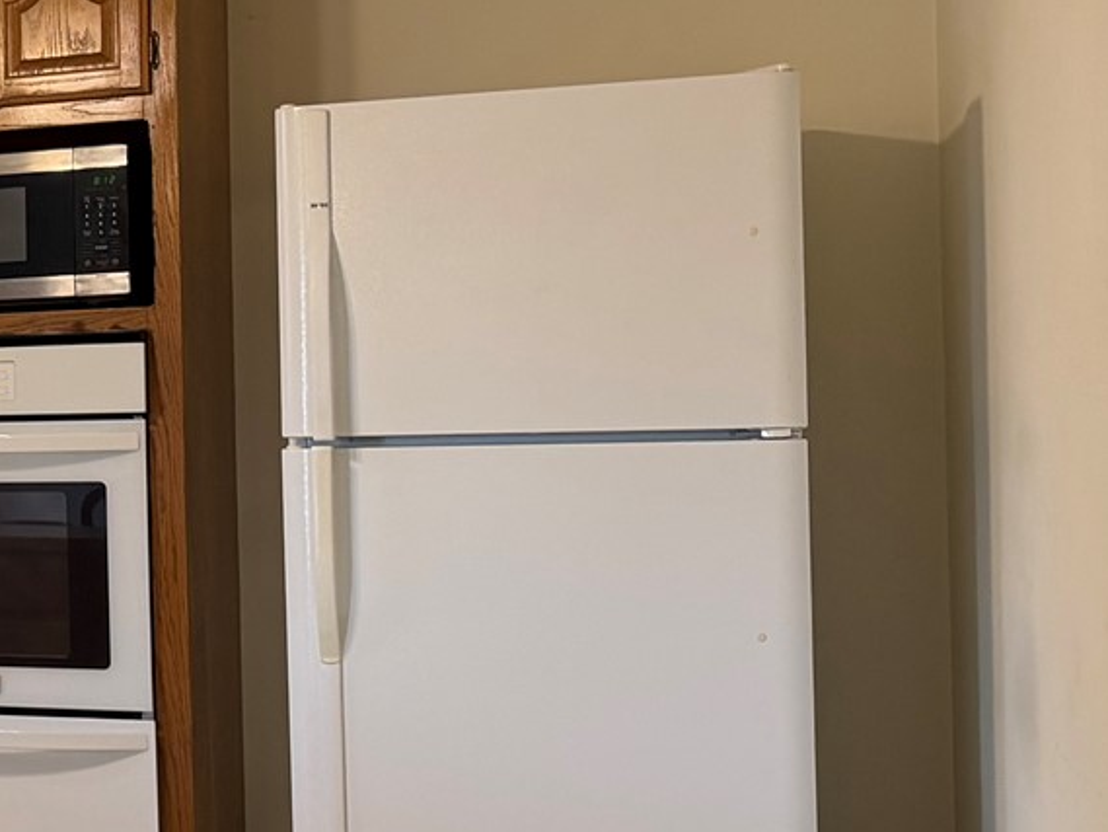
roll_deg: +1.8
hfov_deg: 19.6
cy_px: 431
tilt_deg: -0.9
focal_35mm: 81
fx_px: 2593
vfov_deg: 18.2
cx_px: -736
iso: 250
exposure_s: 1/120
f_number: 1.78
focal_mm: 6.76
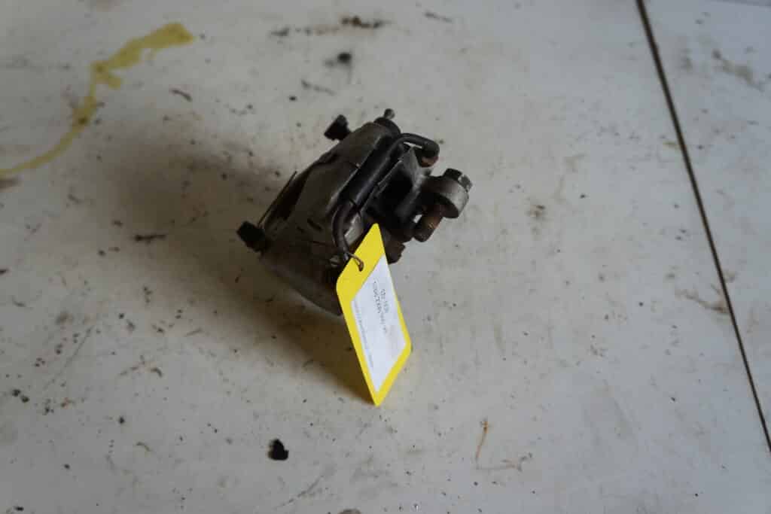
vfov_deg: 41.7
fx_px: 675
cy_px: 257
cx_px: 386
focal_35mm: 32
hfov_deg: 59.5
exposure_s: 1/60
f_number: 4
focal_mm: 21
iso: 125
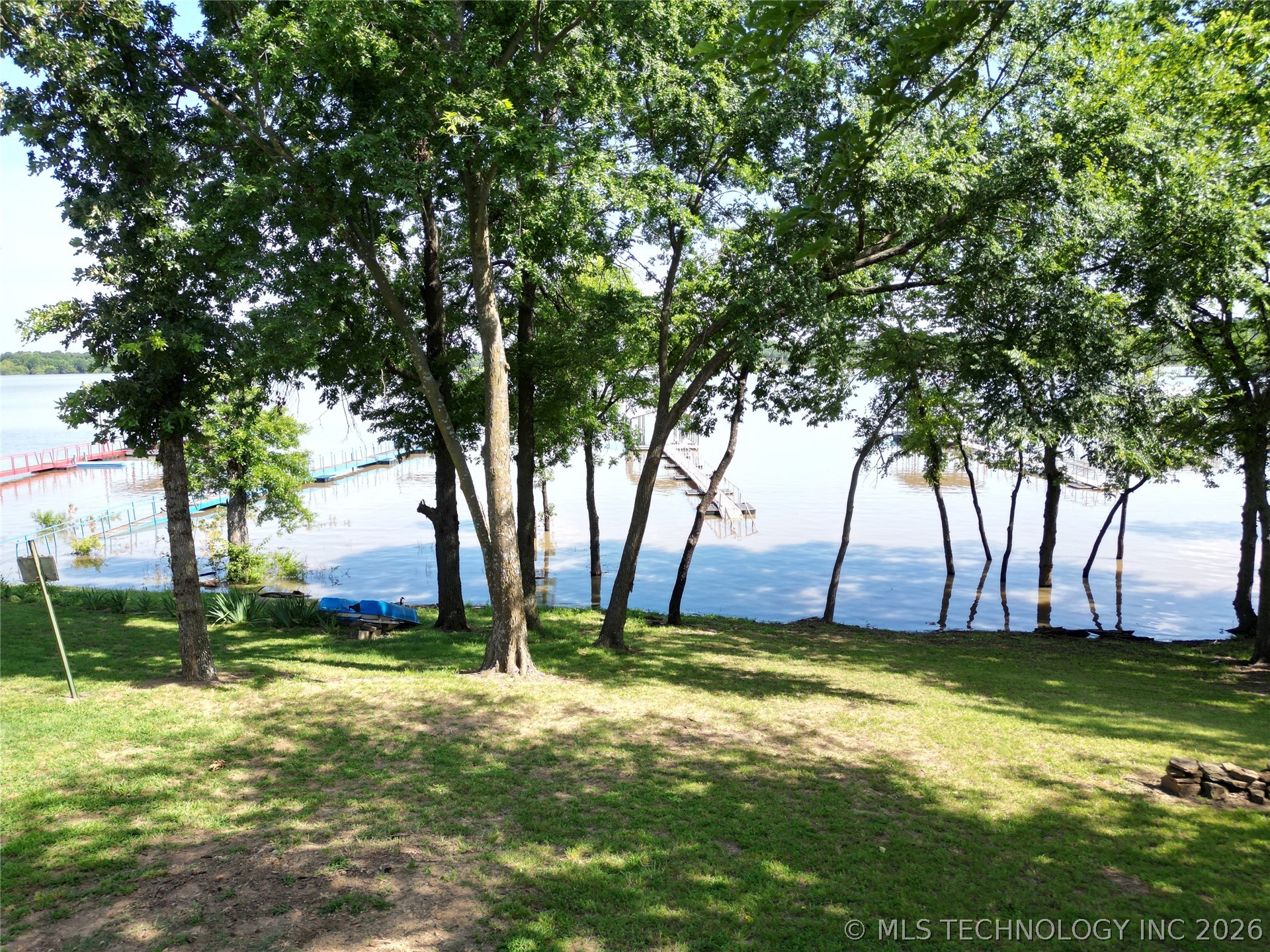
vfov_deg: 56.8
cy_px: 476
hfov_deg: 71.6
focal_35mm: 24
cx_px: 635
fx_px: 881
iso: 100
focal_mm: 6.72
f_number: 1.7
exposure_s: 1/800
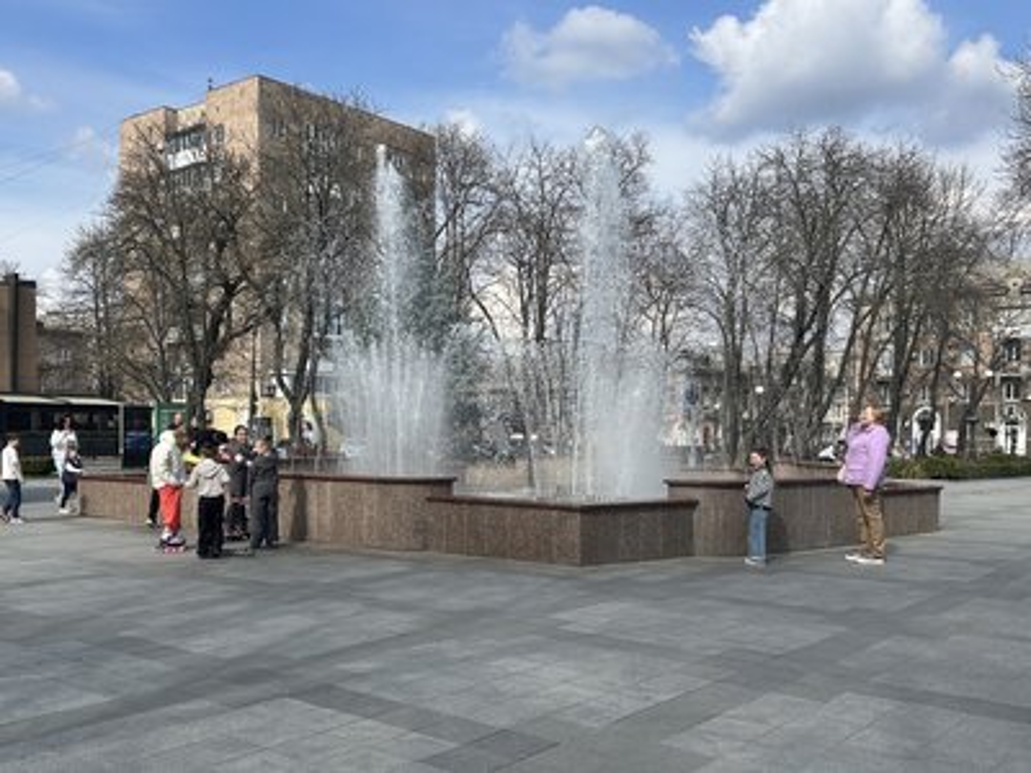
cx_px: 516
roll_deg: -0.3
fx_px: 774
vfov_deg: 53.1
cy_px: 386
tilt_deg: -2.4
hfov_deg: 67.3
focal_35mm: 26
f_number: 1.5
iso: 50
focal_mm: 5.7
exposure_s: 1/3704
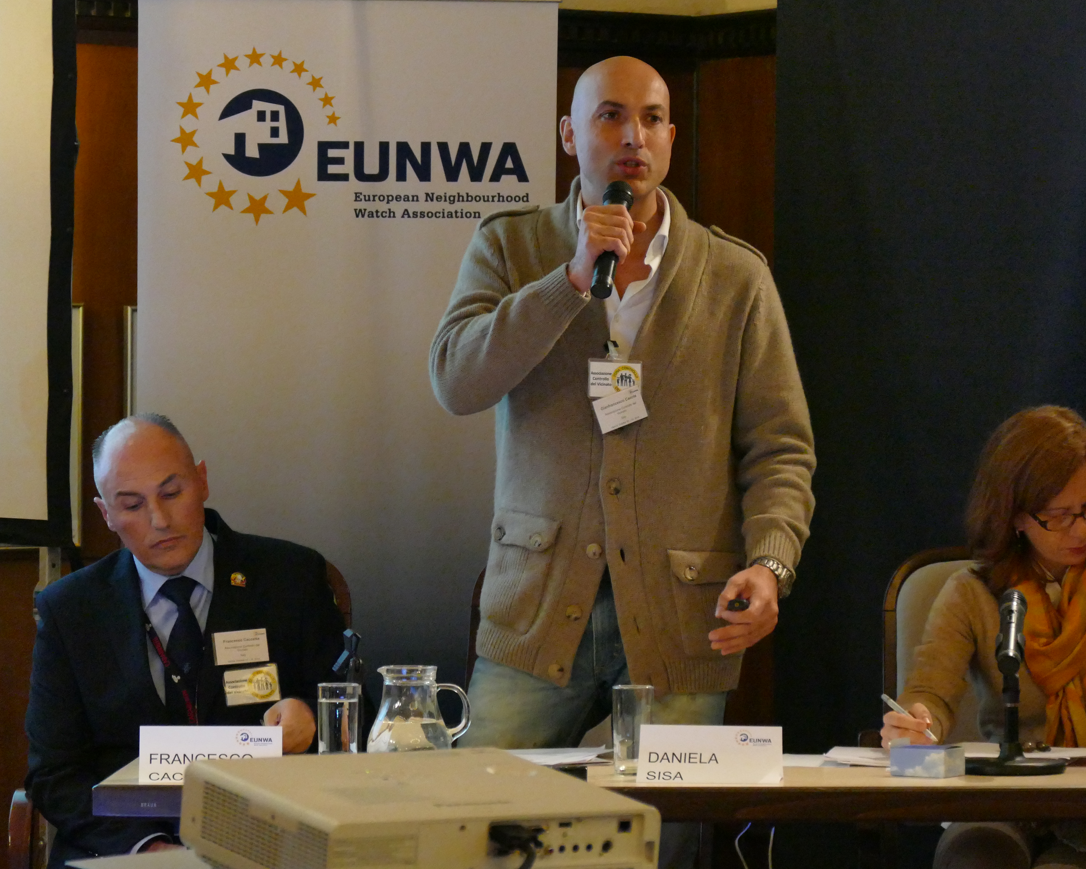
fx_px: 4918
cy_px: 434
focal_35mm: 153
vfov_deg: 10.1
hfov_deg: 12.6
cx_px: 527
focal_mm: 49.07
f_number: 3.9
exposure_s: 1/125
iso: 3200
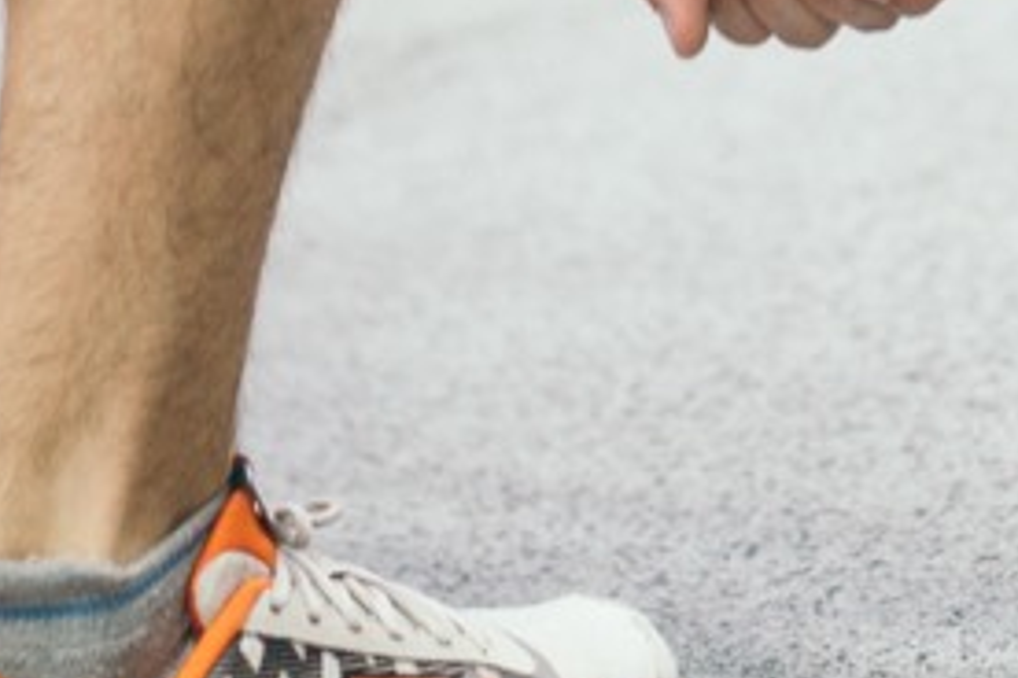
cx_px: 708
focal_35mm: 203
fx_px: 5740
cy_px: -302
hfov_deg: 10.1
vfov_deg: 6.7
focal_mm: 35
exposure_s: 1/160
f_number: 1.4
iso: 400
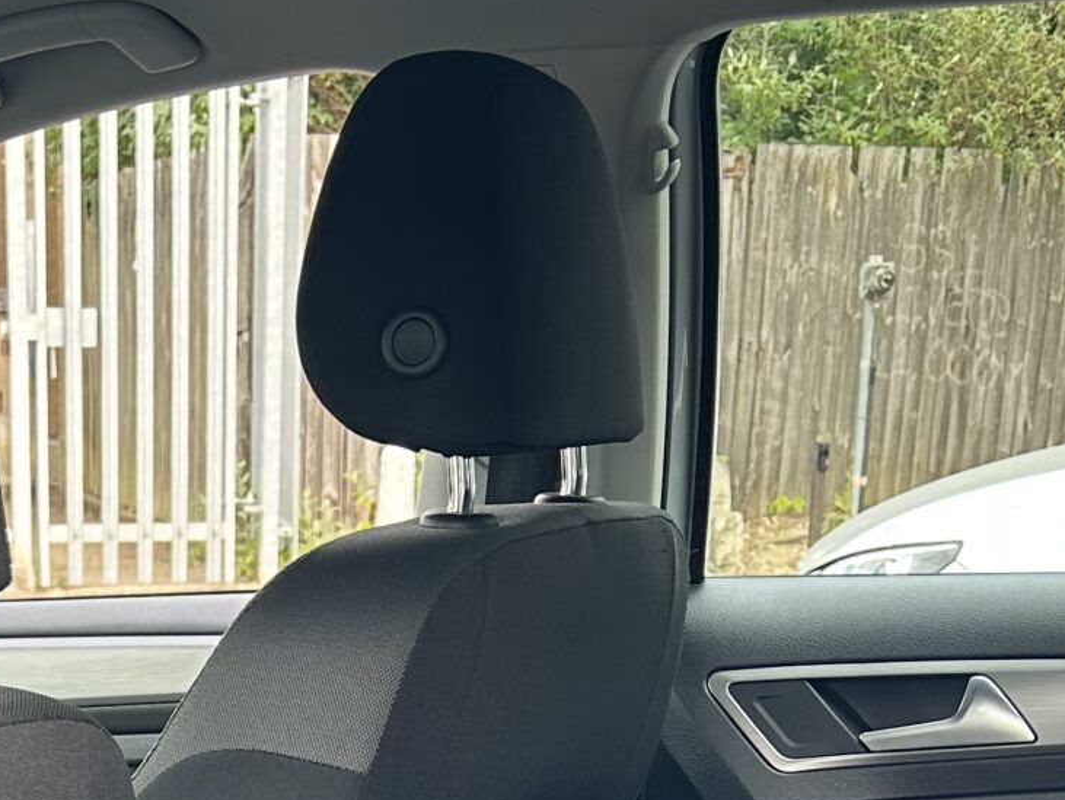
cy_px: 1333
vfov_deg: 14.7
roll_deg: +0.2
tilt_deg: -20.3
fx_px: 2801
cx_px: 124
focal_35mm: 91
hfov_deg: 21.1
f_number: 1.5
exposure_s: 1/148
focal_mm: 5.7
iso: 40
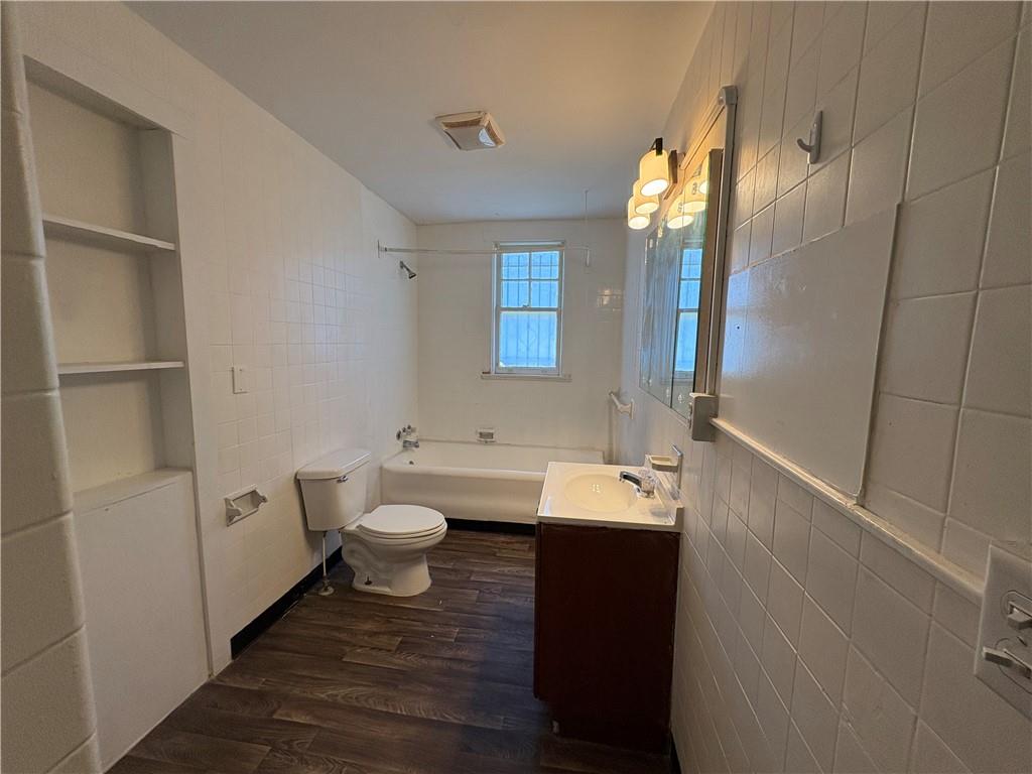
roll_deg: -1.4
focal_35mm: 14
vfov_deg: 85.7
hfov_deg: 102.1
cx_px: 516
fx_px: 417
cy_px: 387
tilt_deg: -6.0
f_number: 2.2
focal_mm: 2.22
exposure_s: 1/120
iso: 200
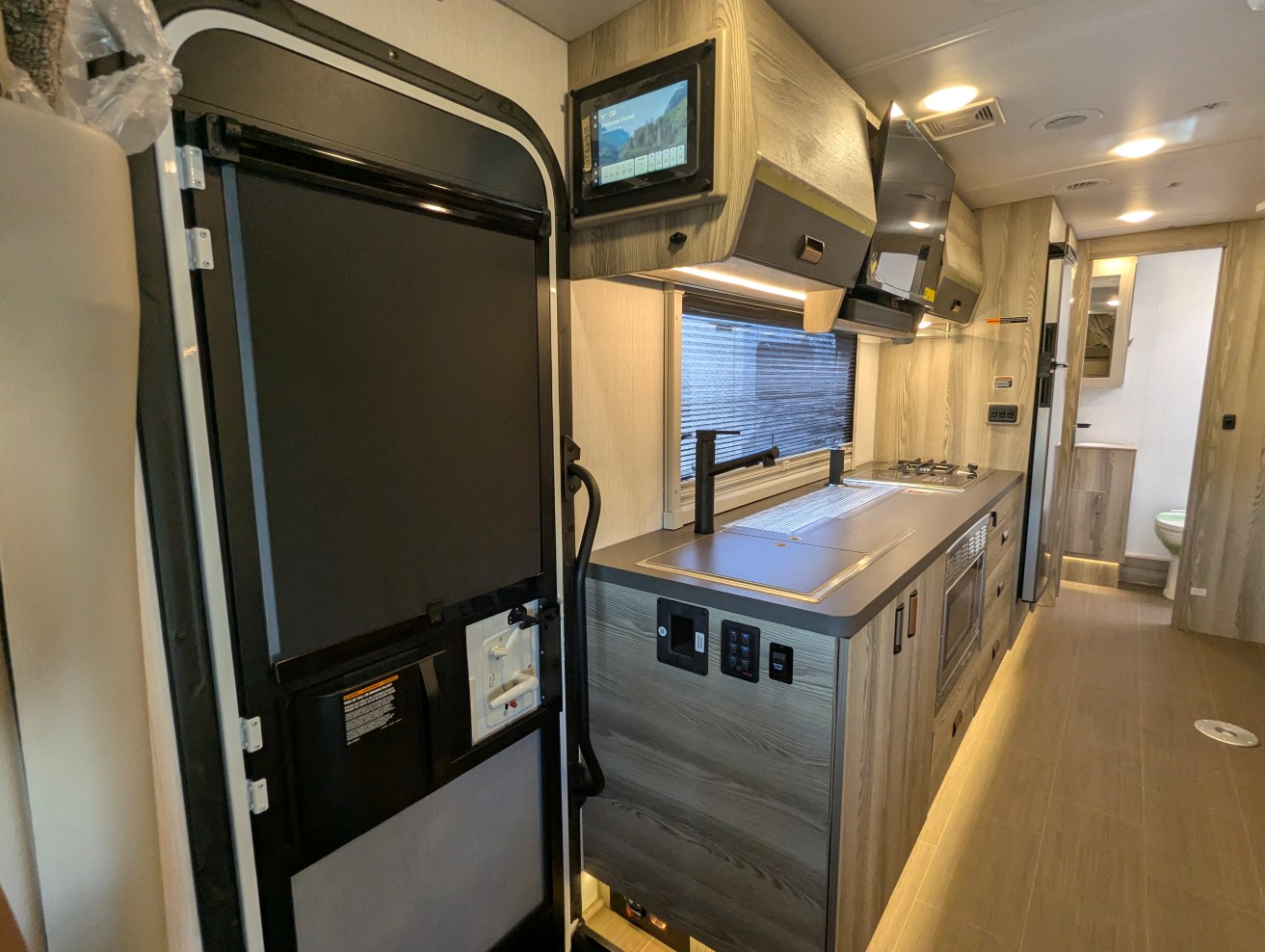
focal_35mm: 17
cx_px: 626
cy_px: 479
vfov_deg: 74.8
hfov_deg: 91.0
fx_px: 622
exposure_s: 1/123
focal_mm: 2.35
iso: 222
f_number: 2.2
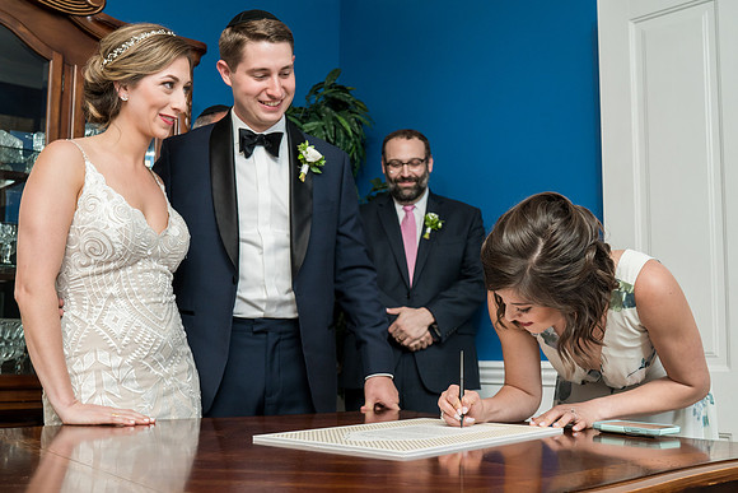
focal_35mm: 41
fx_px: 842
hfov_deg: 47.3
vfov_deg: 32.6
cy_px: 276
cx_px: 388
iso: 1600
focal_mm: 35
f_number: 5.6
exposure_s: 1/200
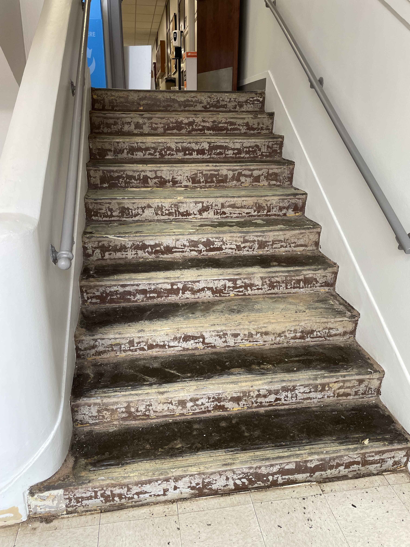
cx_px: 205
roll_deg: -0.2
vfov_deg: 67.3
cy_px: 274
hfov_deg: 53.1
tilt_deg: -21.3
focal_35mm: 26
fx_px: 411
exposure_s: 1/60
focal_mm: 4.2
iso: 64
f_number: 1.6
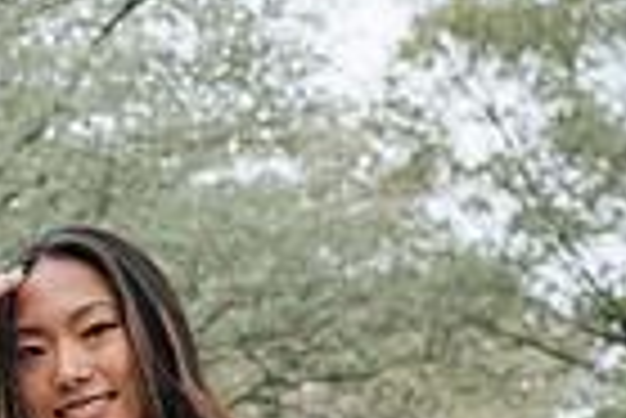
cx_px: 99
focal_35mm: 146
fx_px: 2541
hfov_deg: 13.9
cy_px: 591
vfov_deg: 9.2
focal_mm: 35
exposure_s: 1/500
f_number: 4
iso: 250
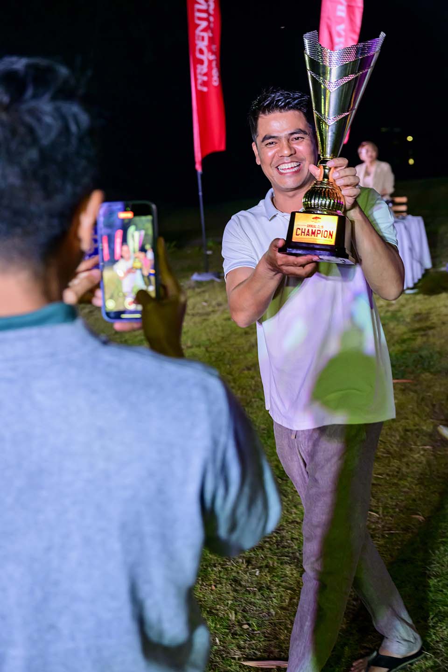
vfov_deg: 40.3
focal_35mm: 49
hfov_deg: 27.5
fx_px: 915
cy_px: 336
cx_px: 224
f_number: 4.5
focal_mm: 49
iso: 2500
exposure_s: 1/250
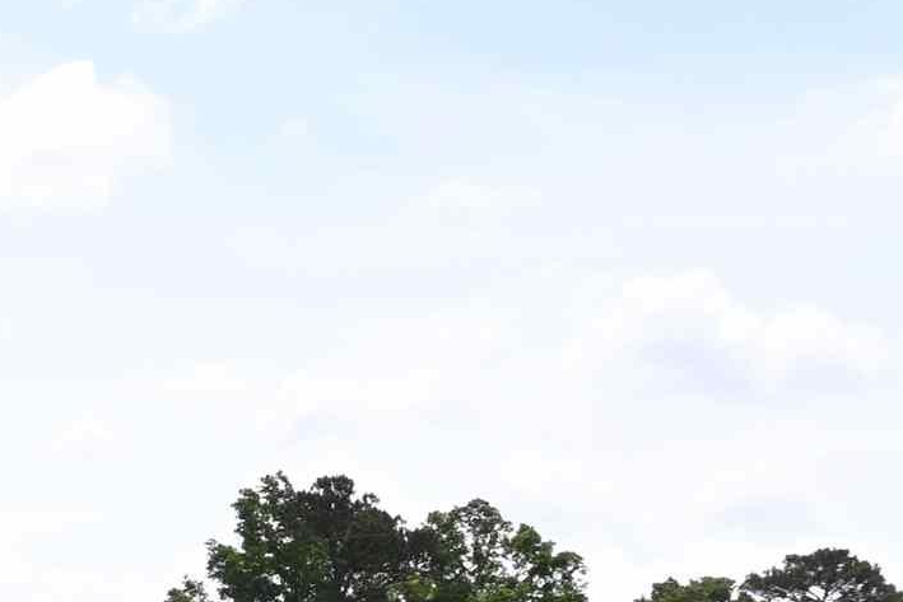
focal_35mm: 104
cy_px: 949
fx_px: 2609
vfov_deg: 12.4
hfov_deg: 16.1
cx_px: -804
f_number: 6.3
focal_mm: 16
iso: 100
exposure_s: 1/320
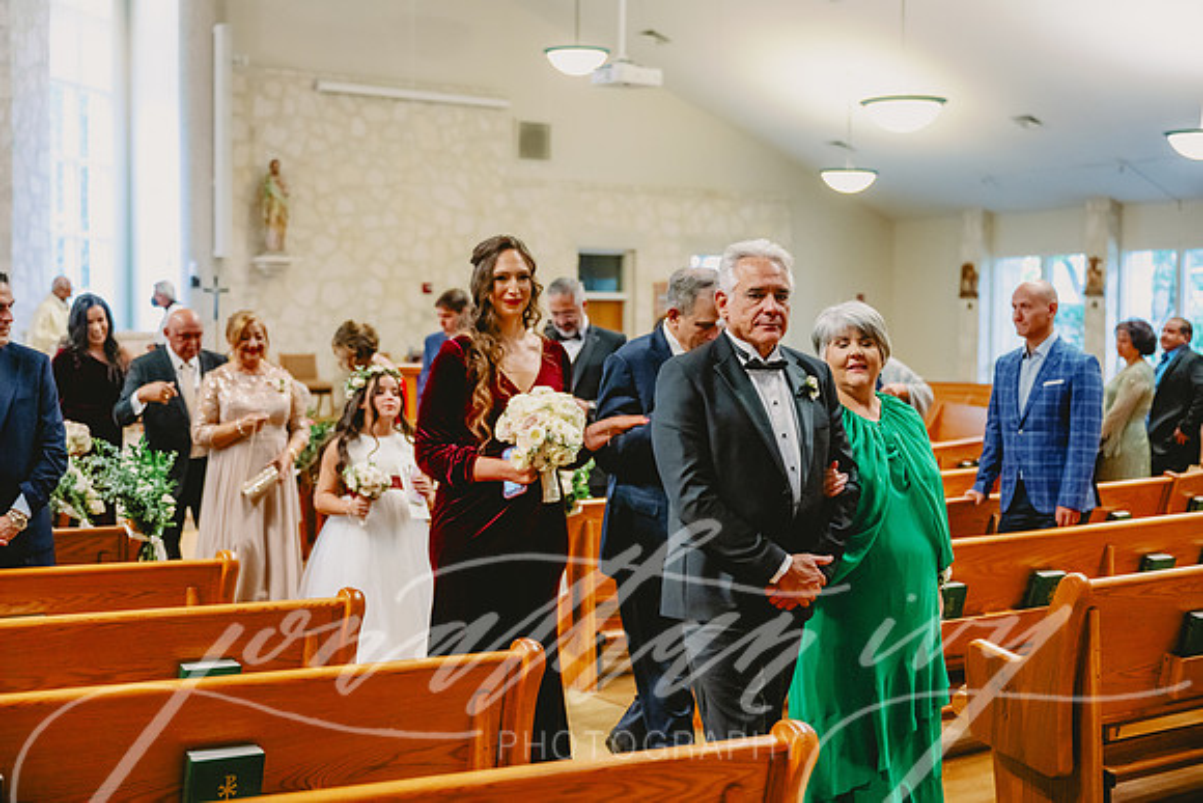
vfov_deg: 27.5
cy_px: 402
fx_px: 1638
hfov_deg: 40.3
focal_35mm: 49
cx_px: 602
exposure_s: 1/250
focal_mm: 49
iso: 3200
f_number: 2.8
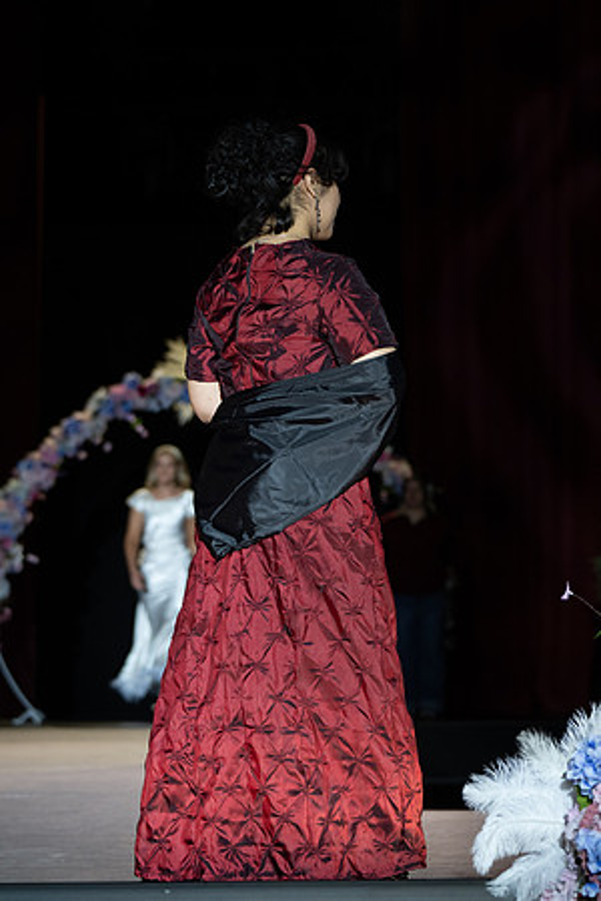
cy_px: 467
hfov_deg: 10.1
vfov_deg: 15.1
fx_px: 3391
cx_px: 362
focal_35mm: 135
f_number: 3.5
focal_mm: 87
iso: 800
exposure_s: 1/640
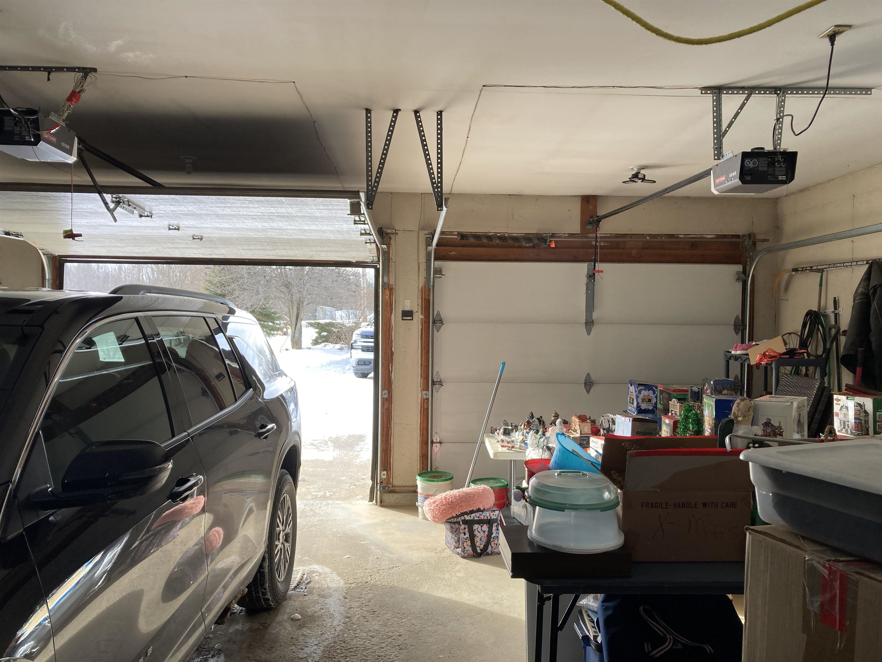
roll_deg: -0.2
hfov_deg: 63.4
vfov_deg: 49.7
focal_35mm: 28
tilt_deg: -0.2
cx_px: 441
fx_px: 713
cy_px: 331
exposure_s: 1/122
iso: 25
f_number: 1.8
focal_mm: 3.99
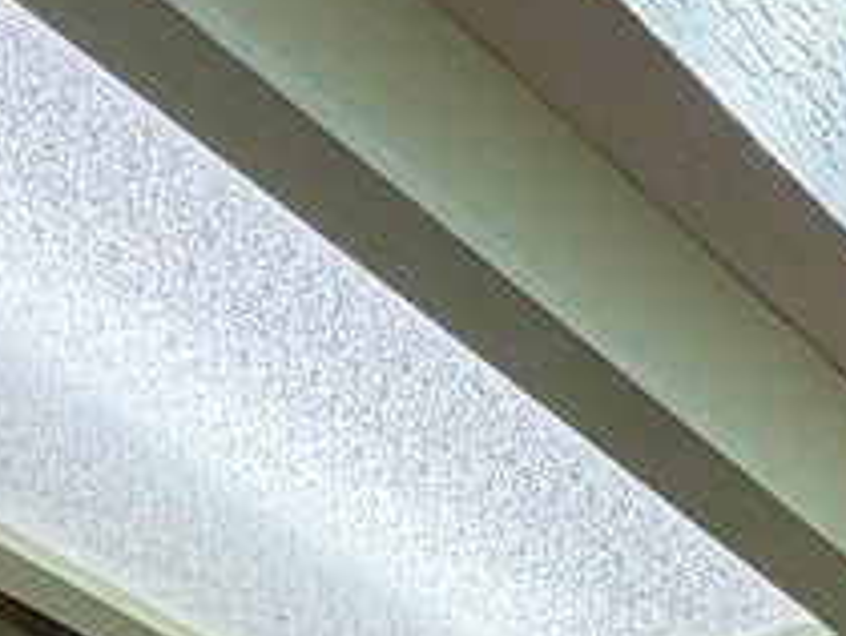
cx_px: 1009
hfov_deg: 20.2
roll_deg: -1.1
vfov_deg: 11.9
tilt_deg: -3.8
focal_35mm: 91
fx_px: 2227
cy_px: 1683
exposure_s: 1/120
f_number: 2.2
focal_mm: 2.22
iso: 125
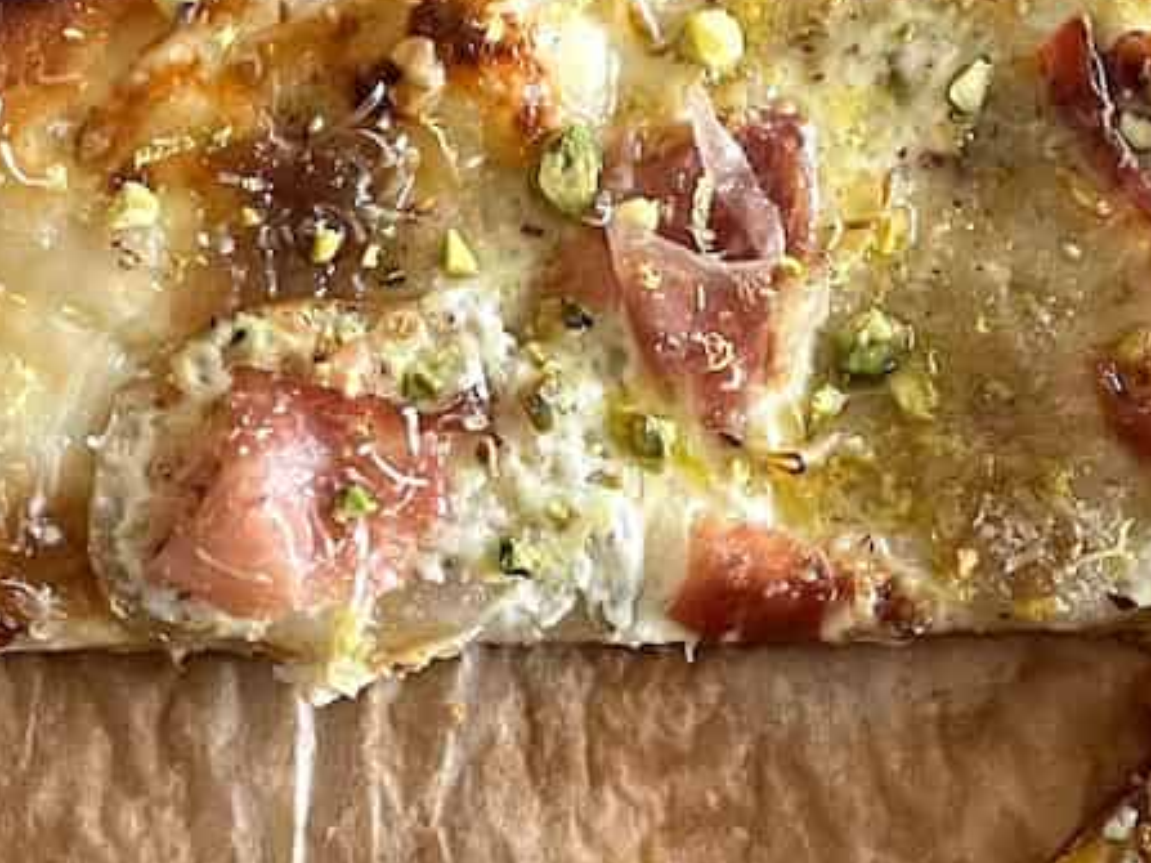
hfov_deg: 21.1
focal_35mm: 93
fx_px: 3091
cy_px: 848
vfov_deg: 15.6
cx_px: 603
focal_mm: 4.2
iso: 400
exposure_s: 1/60
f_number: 1.6
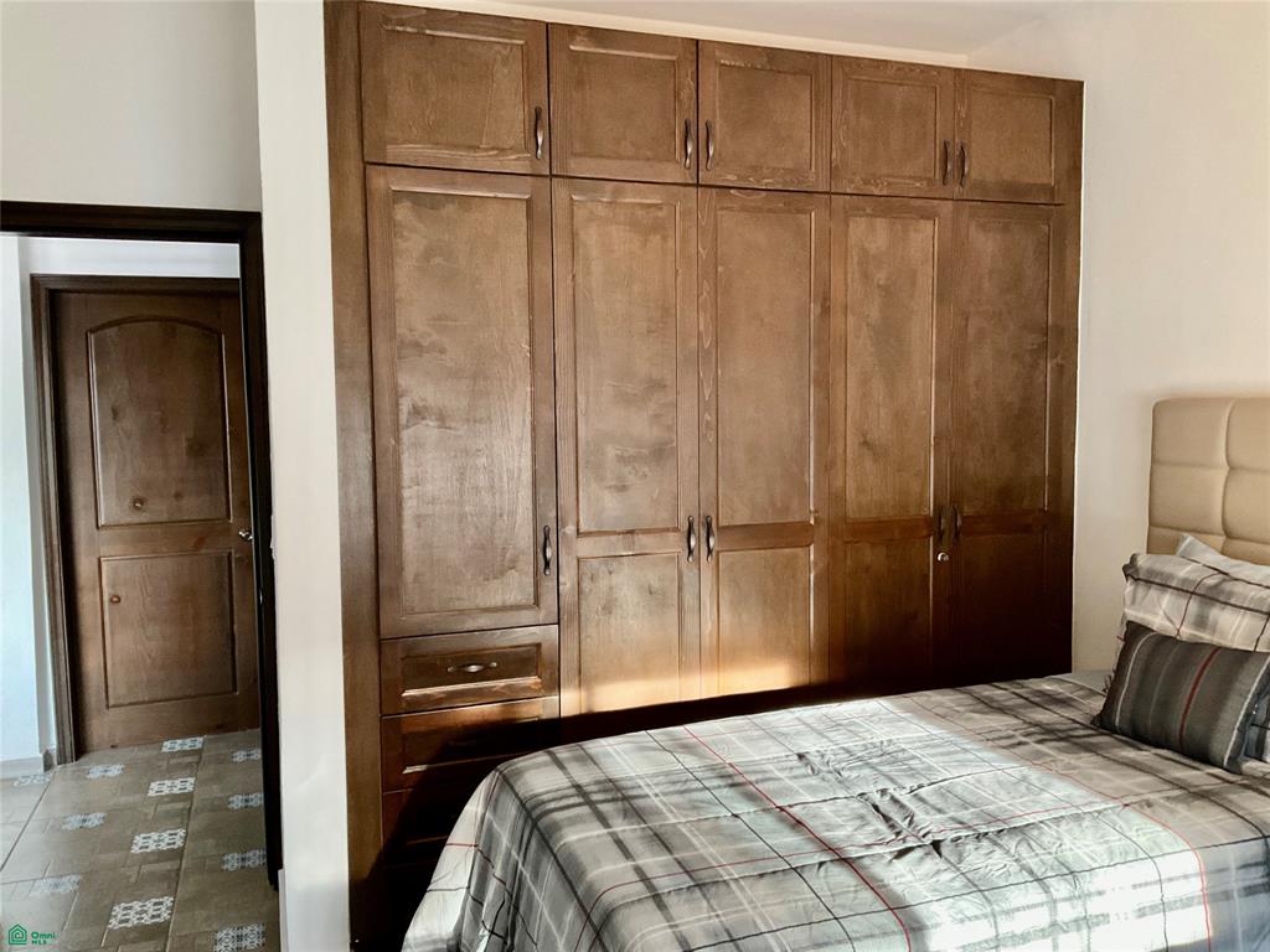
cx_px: 635
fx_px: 1064
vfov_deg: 48.2
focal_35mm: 29
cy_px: 476
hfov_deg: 61.7
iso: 250
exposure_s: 1/60
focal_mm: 3
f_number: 1.8
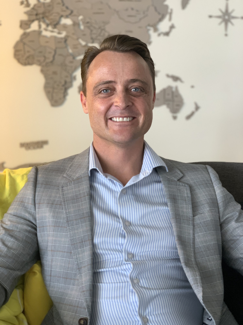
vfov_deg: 36.8
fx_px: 487
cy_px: 162
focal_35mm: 52
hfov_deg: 28.0
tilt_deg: -7.7
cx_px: 122
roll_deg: +1.6
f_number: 2.4
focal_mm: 6
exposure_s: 1/90
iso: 125
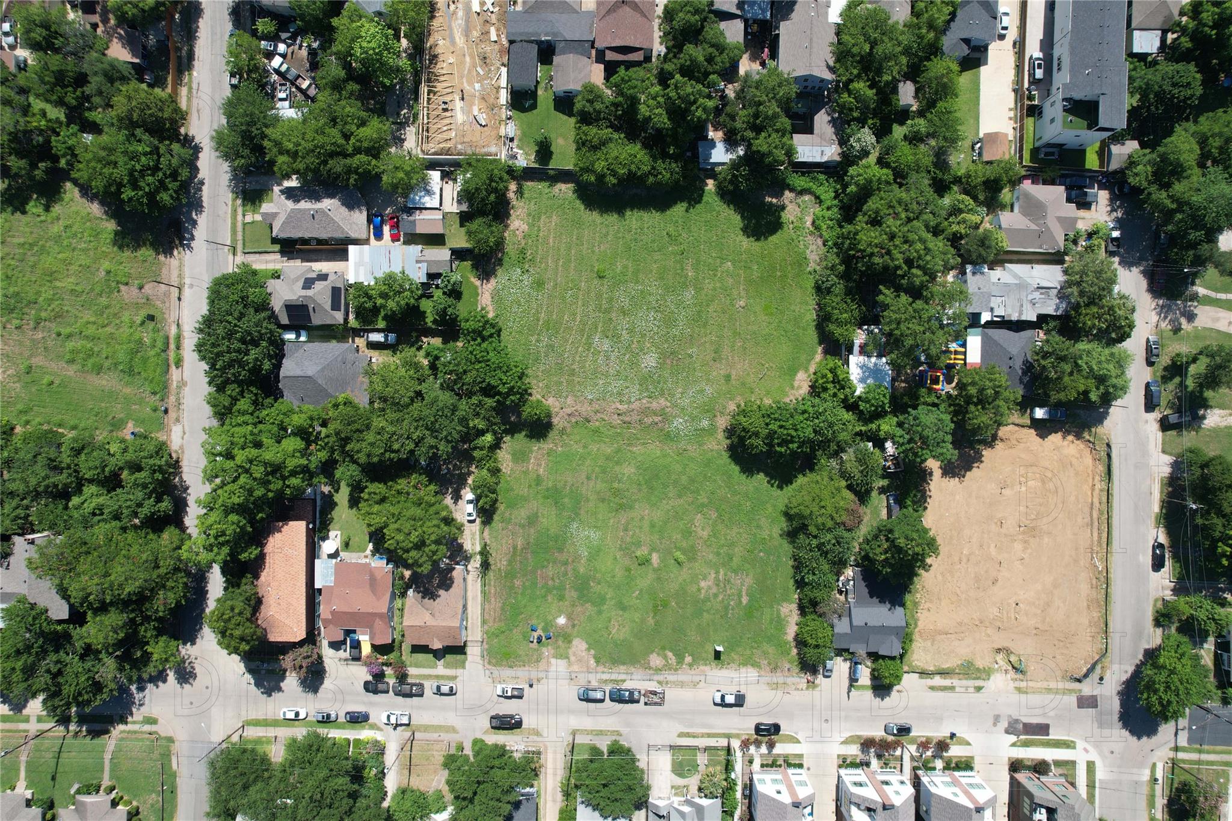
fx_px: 753
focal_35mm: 22
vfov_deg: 57.2
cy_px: 410
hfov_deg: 78.6
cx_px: 616
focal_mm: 8.38
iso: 120
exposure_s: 1/1500
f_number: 2.8
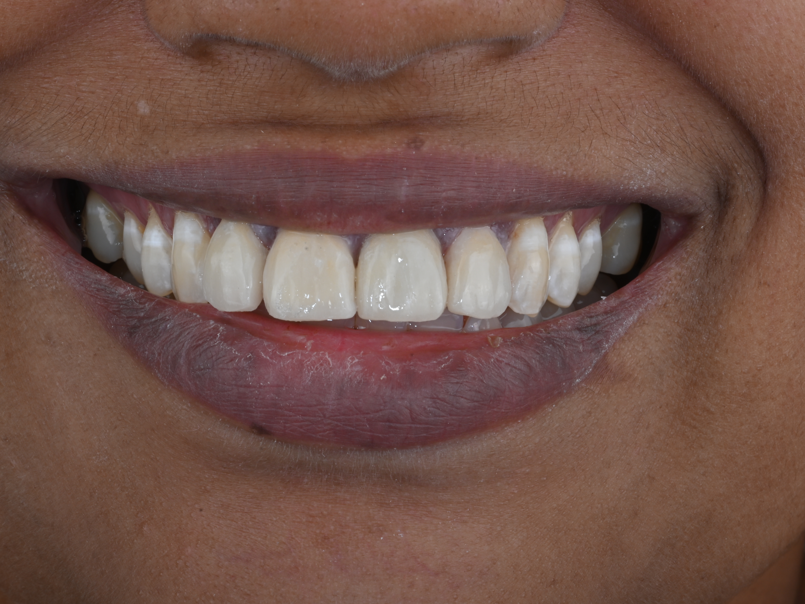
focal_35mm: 171
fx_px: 3966
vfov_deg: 8.7
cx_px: 367
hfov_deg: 11.6
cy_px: 302
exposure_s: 1/200
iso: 100
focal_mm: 105
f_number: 32
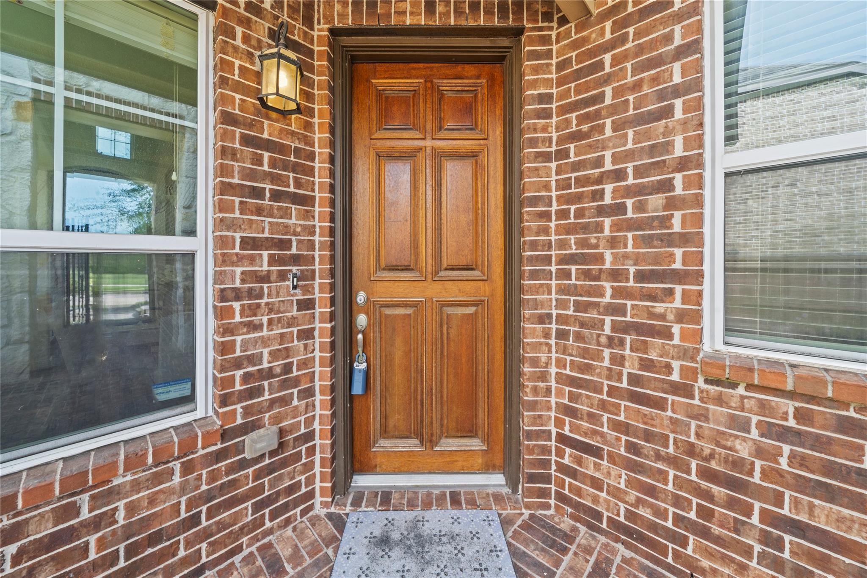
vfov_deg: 90.0
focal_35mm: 12
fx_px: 289
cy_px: 289
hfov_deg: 112.6
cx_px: 434
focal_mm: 12
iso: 320
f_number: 10
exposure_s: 1/4
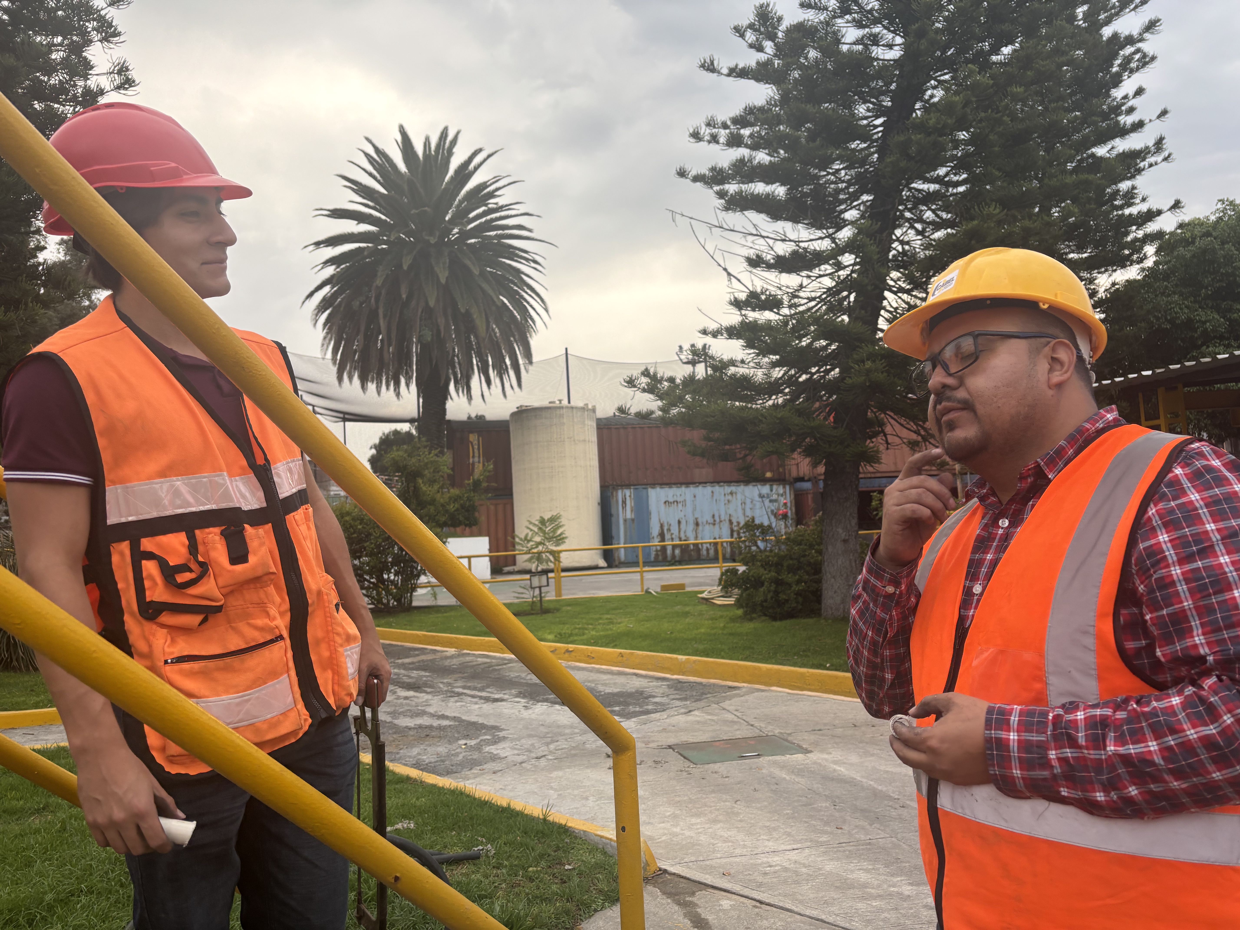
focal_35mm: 26
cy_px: 465
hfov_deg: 67.3
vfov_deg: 53.1
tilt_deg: +4.3
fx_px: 931
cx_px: 620
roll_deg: +3.8
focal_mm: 5.96
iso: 80
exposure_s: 1/121
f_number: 1.6
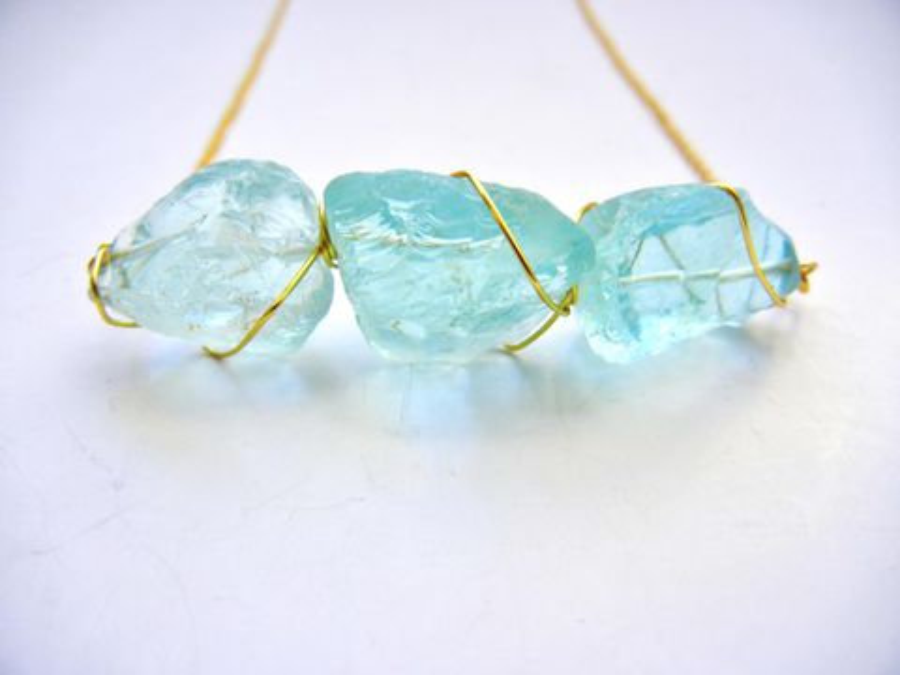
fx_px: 780
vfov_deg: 46.8
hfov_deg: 60.0
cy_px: 338
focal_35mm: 30
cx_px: 450
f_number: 3.5
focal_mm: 5.4
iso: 173
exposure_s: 1/30
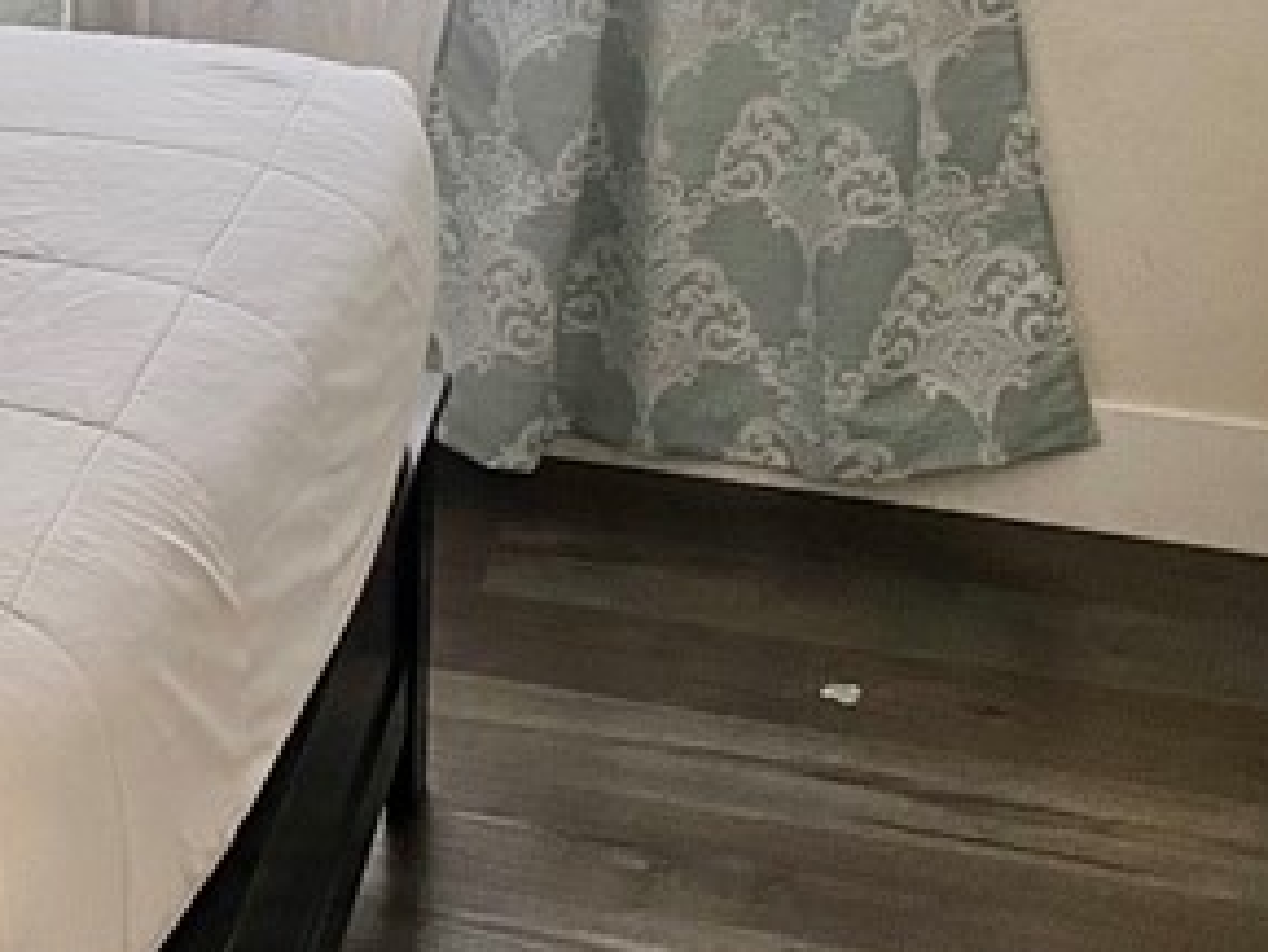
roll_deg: +2.2
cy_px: -333
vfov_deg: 15.2
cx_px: -566
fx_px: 3371
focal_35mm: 92
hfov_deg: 19.0
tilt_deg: -9.8
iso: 125
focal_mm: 4.25
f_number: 1.8
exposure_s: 1/60
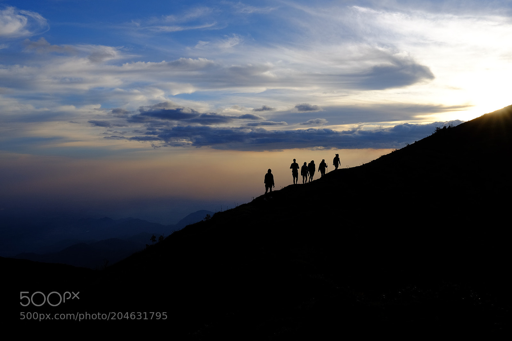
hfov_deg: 54.4
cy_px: 170
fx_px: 498
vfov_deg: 37.8
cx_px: 256
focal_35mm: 35
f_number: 11
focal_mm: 23
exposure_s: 1/220
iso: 200
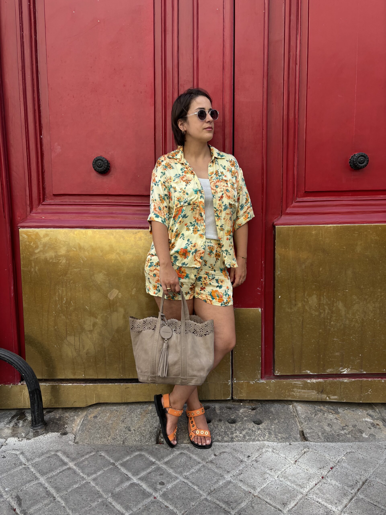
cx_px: 193
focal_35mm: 26
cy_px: 258
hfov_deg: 53.1
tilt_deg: -7.2
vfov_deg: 67.3
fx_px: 387
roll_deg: +0.7
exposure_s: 1/622
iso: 50
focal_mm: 5.96
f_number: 1.6
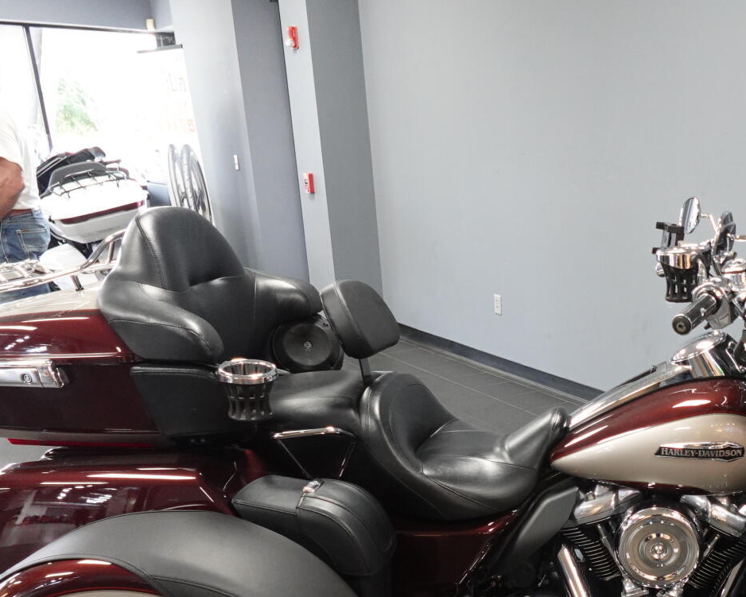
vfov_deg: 36.0
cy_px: 488
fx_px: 883
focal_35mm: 40
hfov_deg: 43.5
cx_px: 606
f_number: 2
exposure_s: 1/80
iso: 800
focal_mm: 7.6
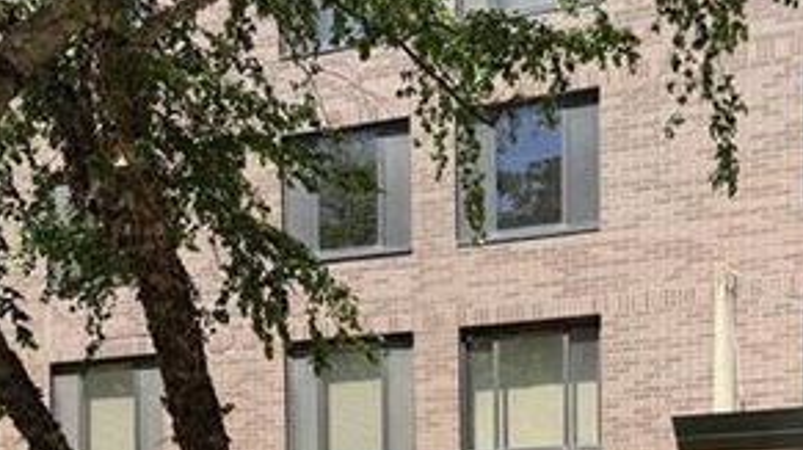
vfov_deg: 18.0
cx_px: 591
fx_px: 1276
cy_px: 664
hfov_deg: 34.3
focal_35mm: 60
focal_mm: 6.76
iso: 80
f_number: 1.78
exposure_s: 1/1653
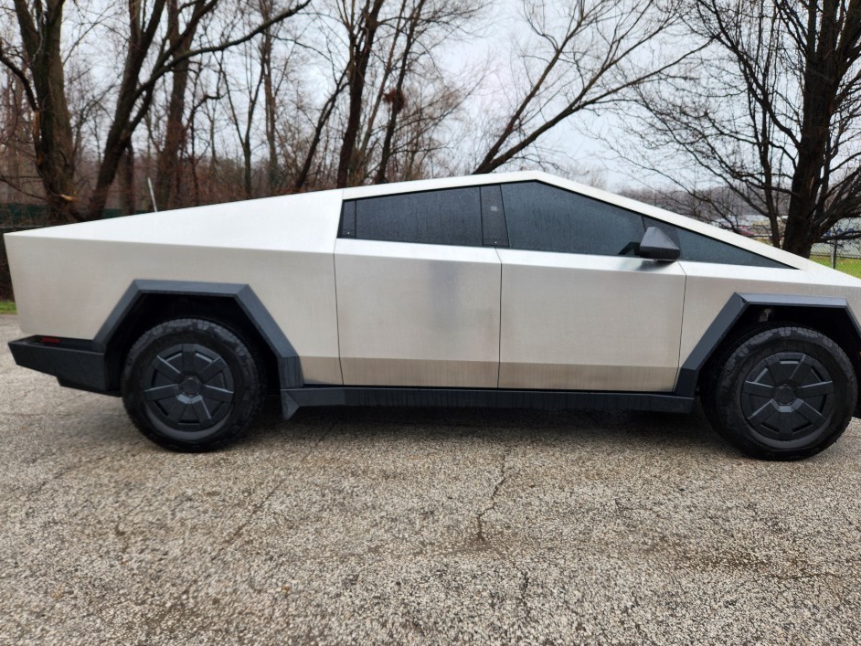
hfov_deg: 69.4
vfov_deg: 54.9
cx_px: 441
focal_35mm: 25
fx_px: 622
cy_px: 302
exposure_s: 1/252
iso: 20
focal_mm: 5.4
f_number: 1.8
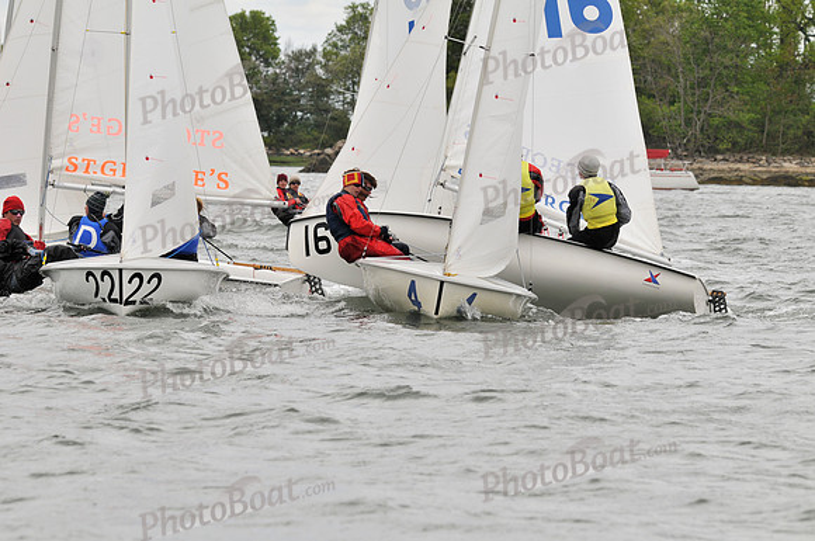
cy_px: 270
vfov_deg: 5.2
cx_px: 408
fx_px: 5934
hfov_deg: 7.9
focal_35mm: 262
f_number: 9
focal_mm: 175
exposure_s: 1/640
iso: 200
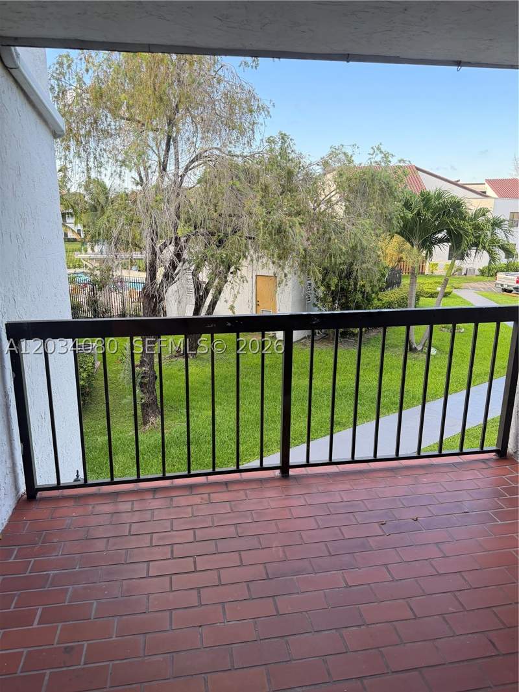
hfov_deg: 56.8
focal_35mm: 24
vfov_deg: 71.6
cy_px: 346
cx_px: 260
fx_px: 480
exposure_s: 1/112
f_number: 1.78
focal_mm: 6.76
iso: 200
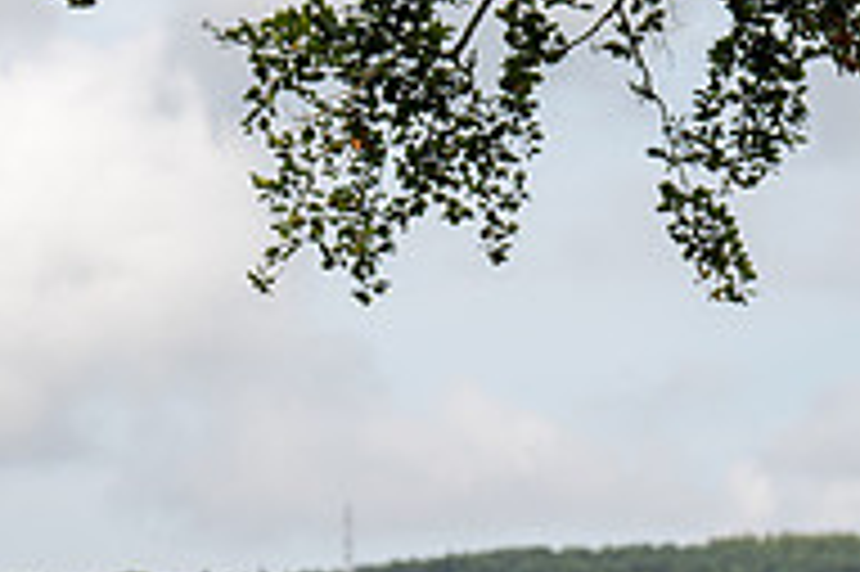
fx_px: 7399
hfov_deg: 6.6
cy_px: 777
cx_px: -68
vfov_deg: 4.4
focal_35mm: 310
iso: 100
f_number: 4
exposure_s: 1/1000
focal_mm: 102
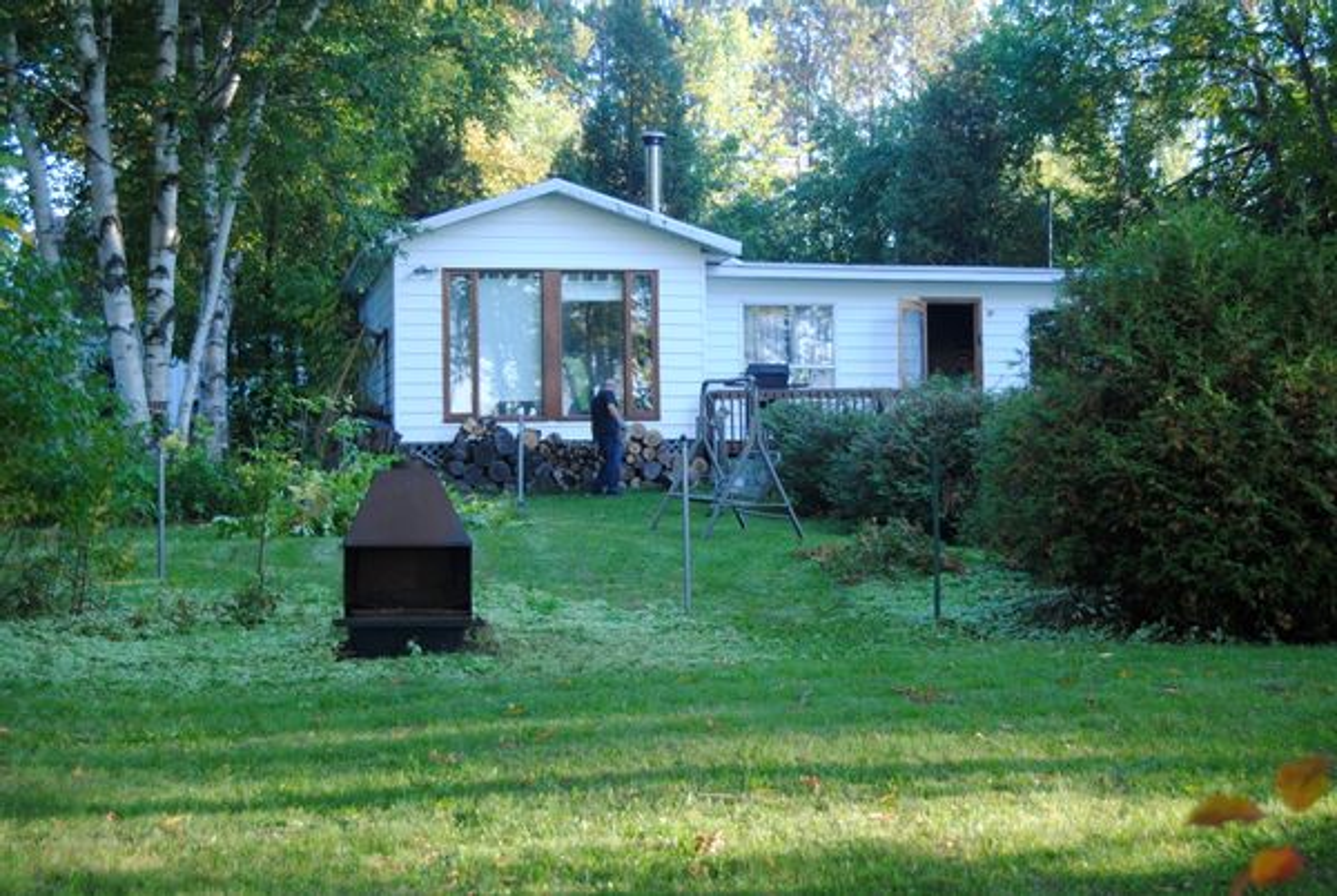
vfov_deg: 25.8
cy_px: 448
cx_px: 668
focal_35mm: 52
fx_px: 1953
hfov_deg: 37.8
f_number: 4.5
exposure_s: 1/80
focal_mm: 35
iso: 200
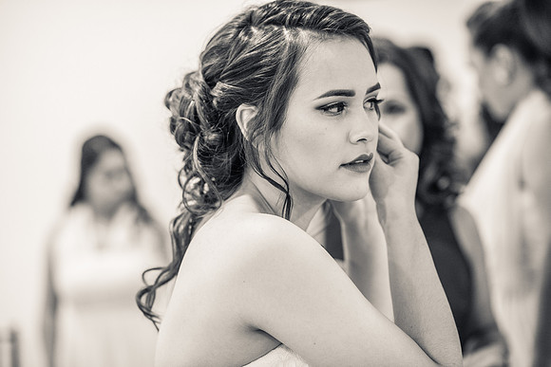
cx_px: 276
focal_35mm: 85
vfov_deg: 16.1
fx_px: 1301
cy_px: 184
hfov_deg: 23.9
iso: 2500
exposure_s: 1/250
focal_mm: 85
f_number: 2.2
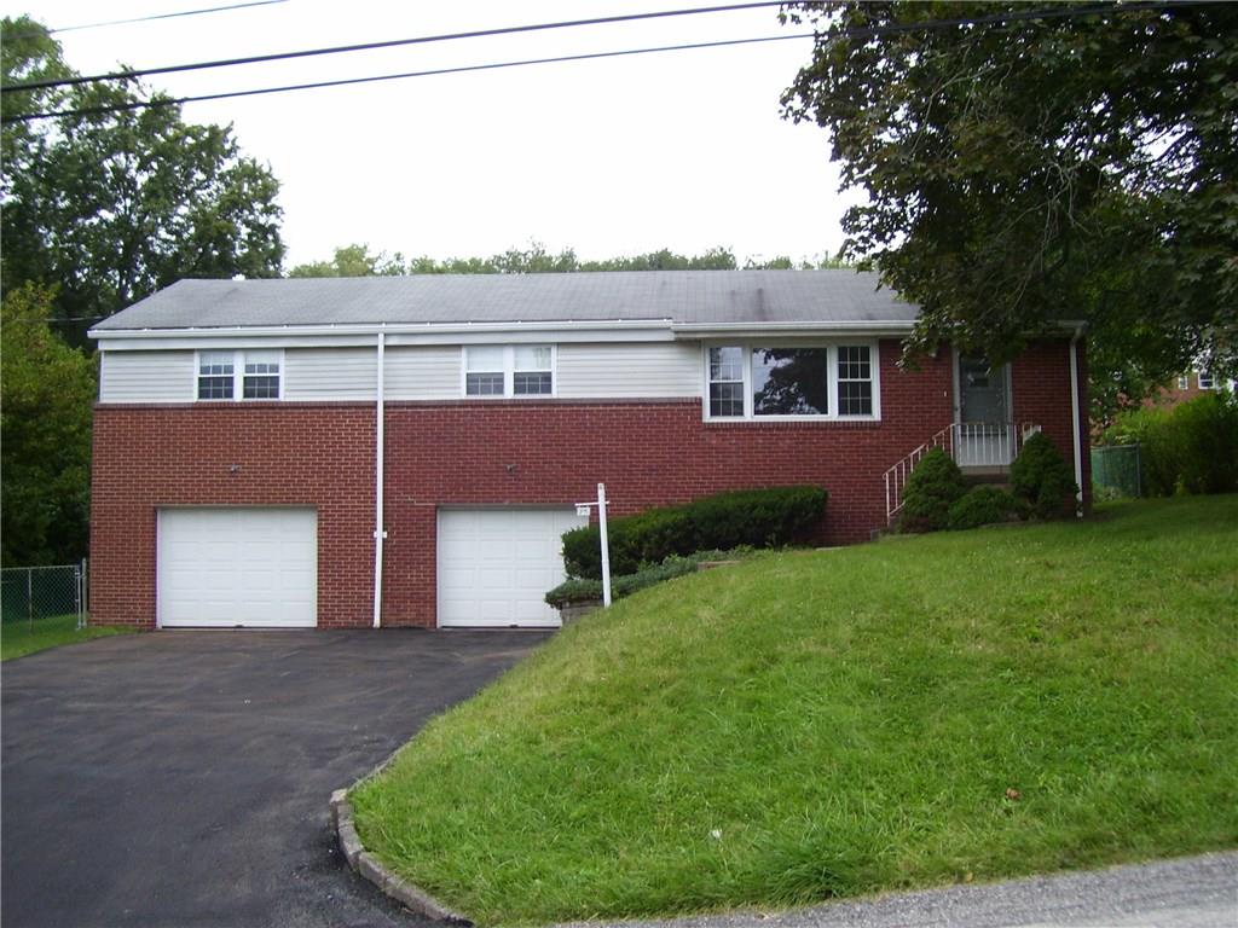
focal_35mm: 37
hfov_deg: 50.1
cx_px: 619
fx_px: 1323
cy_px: 464
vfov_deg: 38.7
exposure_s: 1/350
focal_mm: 6
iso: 80
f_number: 2.7
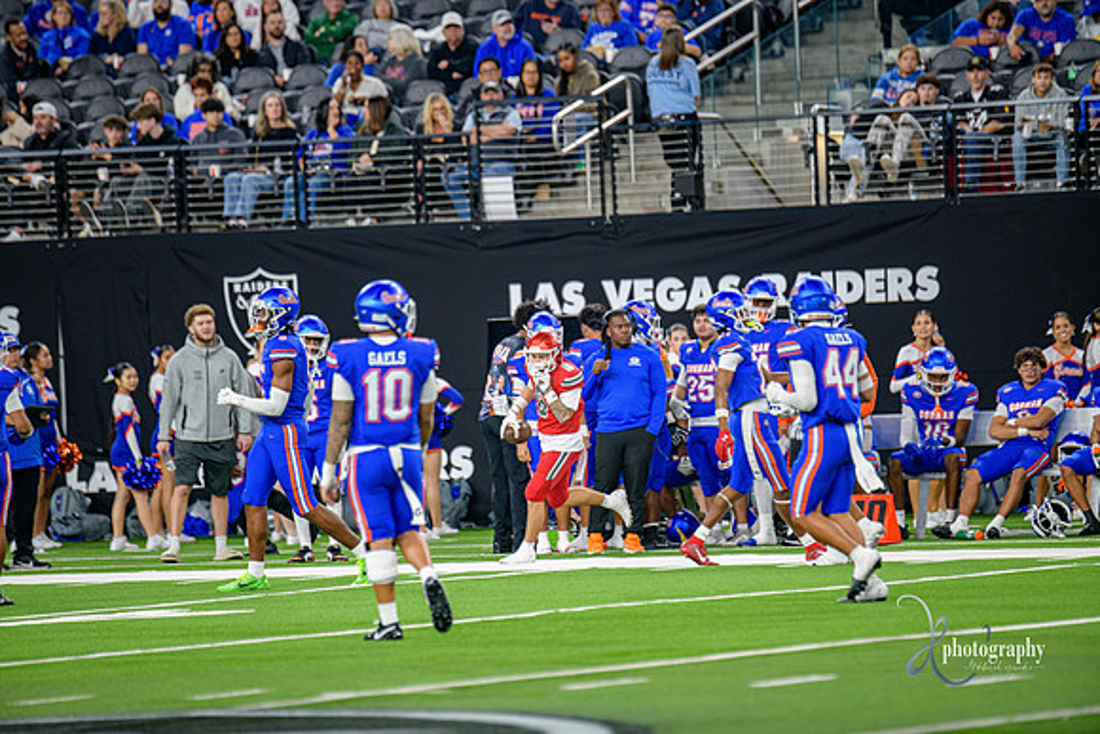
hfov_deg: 6.9
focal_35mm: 300
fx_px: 9168
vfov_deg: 4.6
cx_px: 550
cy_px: 367
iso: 1000
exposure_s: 1/400
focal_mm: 300
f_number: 2.8
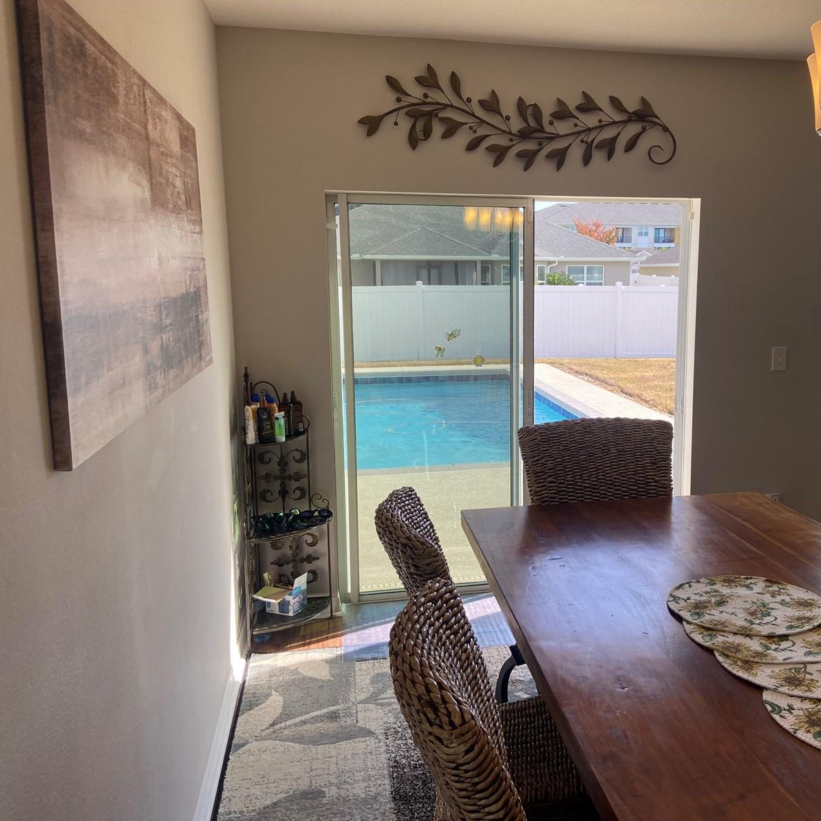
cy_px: 410
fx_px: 832
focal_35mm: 31
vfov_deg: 52.5
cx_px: 521
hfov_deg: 51.9
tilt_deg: -11.5
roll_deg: +0.0
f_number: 1.8
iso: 32
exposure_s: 1/368
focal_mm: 4.25
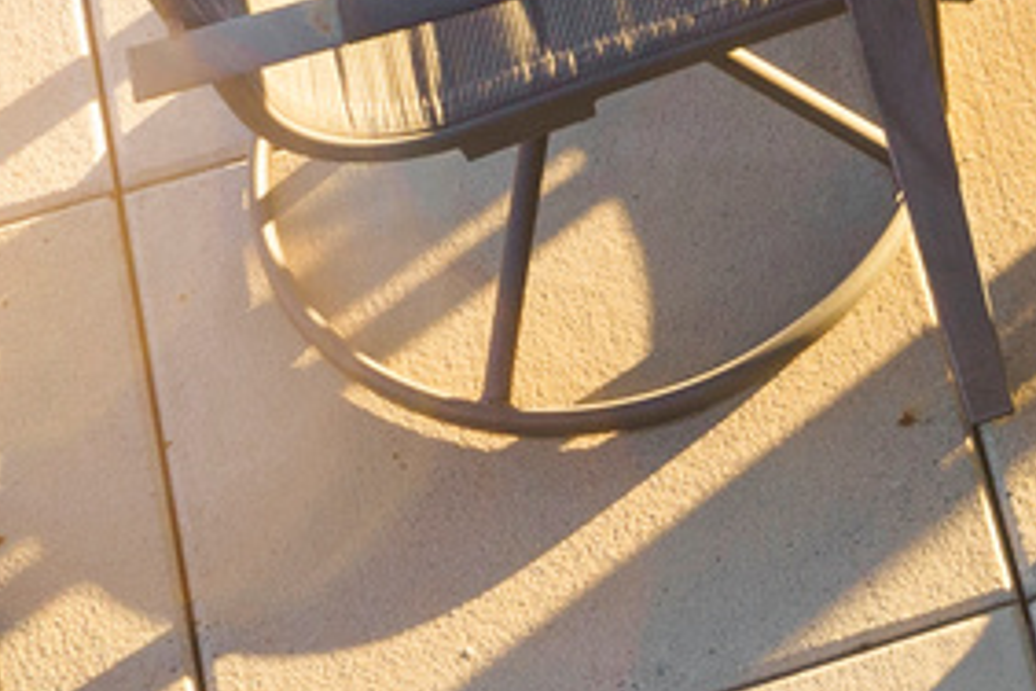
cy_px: -1726
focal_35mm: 229
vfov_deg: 5.5
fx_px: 6600
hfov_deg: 8.4
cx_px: 2175
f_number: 10
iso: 250
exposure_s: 1/80
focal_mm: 31.6
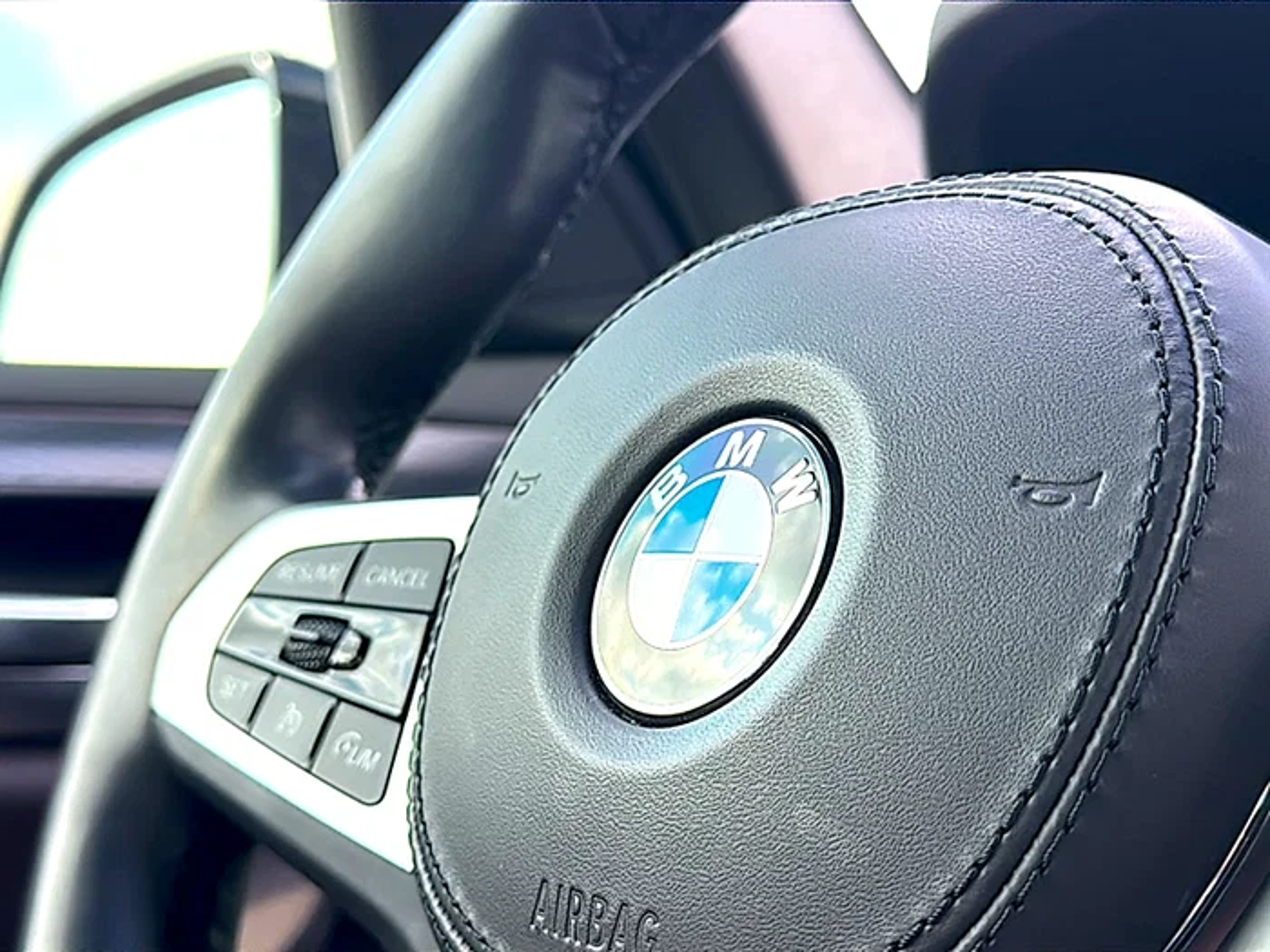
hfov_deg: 46.8
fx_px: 1468
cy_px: 476
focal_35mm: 40
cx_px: 635
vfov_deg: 36.0
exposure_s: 1/234
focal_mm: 6.86
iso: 100
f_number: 1.78
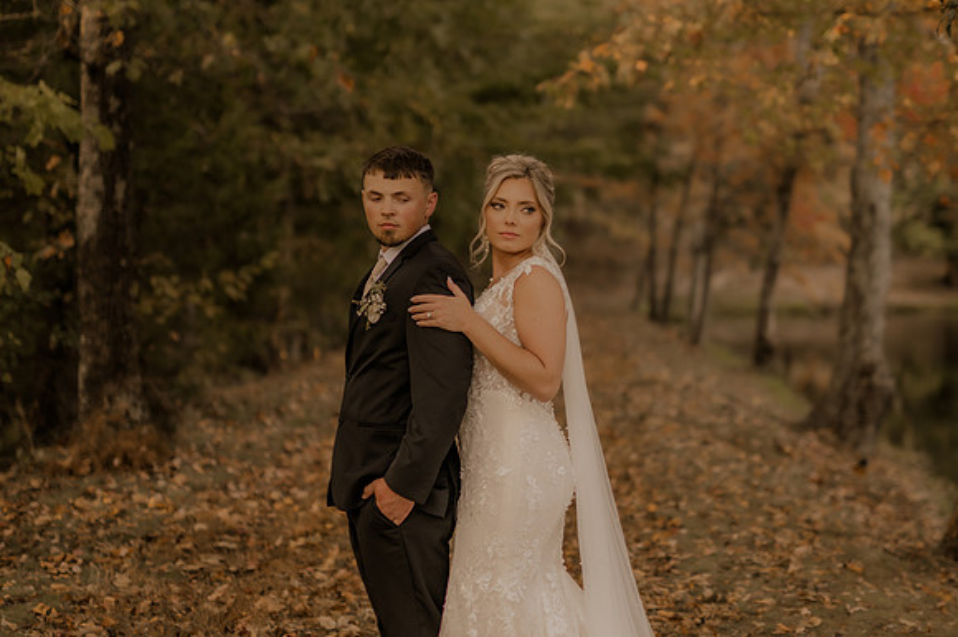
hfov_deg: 27.0
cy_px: 318
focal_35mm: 75
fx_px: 1995
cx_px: 479
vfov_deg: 18.2
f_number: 2
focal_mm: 50
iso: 200
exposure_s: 1/500
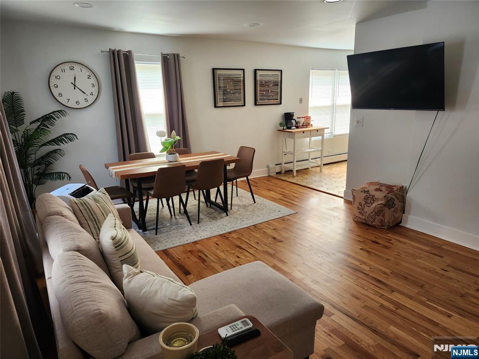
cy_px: 180
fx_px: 318
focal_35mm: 23
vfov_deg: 58.9
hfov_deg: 73.9
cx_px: 240
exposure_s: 1/120
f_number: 1.8
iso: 200
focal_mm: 5.54
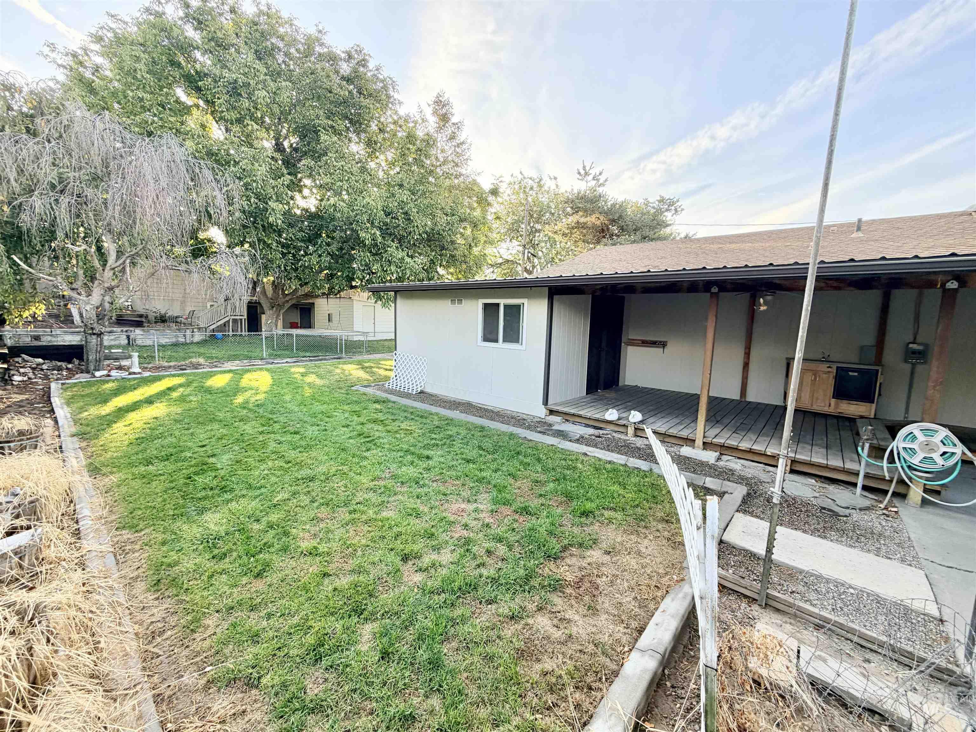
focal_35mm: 14
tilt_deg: -6.8
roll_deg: -1.0
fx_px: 395
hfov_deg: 102.1
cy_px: 366
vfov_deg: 85.7
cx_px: 488
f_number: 2.2
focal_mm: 2.22
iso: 50
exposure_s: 1/124
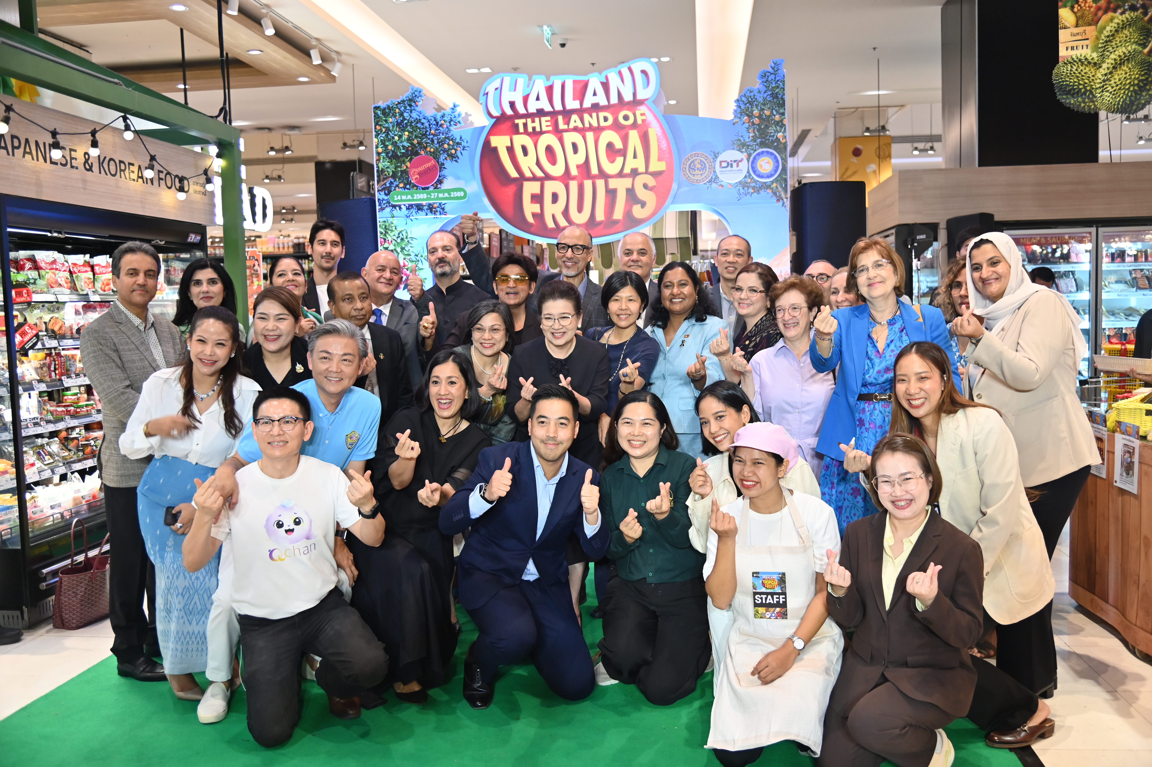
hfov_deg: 60.3
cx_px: 576
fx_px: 991
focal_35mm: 31
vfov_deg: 42.3
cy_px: 384
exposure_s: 1/160
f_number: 4
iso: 1600
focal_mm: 31
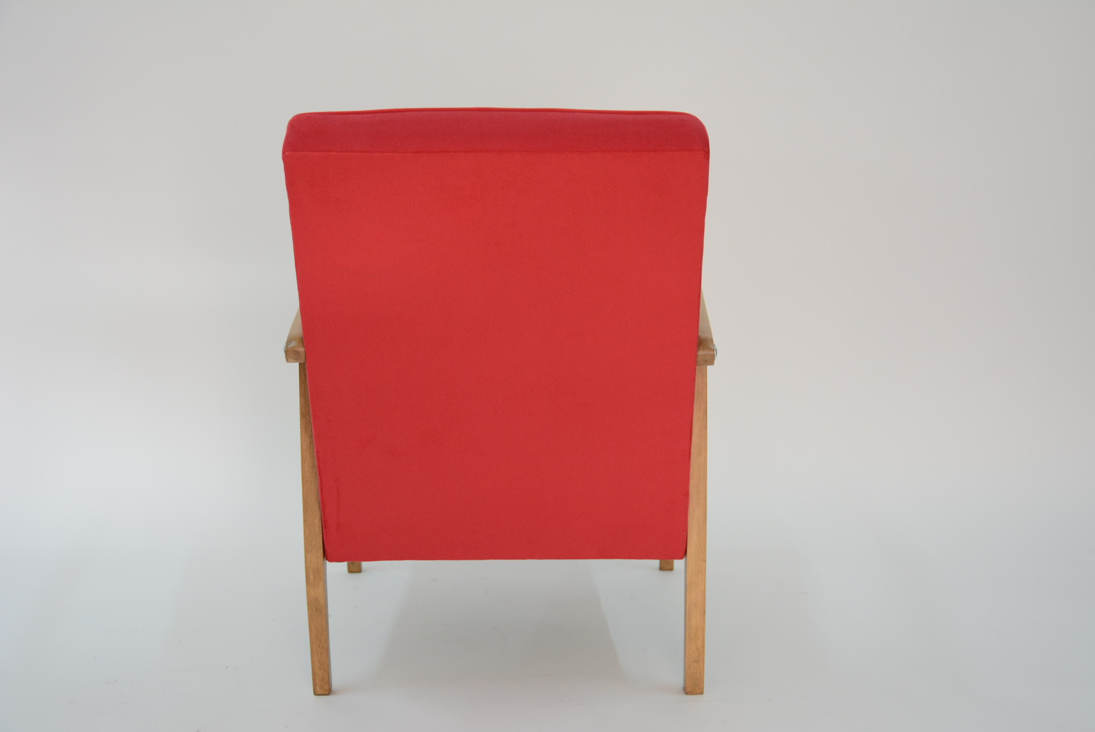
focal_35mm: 48
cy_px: 366
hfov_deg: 41.1
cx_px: 548
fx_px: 1461
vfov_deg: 28.1
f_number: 4.2
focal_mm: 32
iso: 800
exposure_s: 1/40
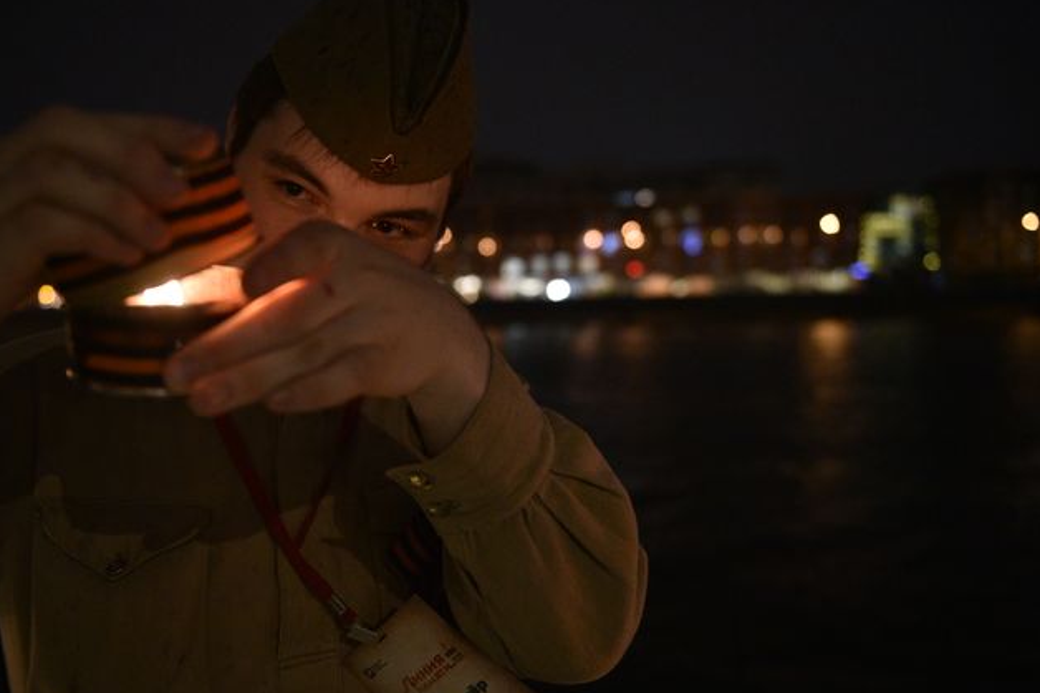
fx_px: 1126
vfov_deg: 34.1
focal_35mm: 39
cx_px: 487
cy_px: 378
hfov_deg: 49.5
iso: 6400
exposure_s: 1/160
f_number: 2.8
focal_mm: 35
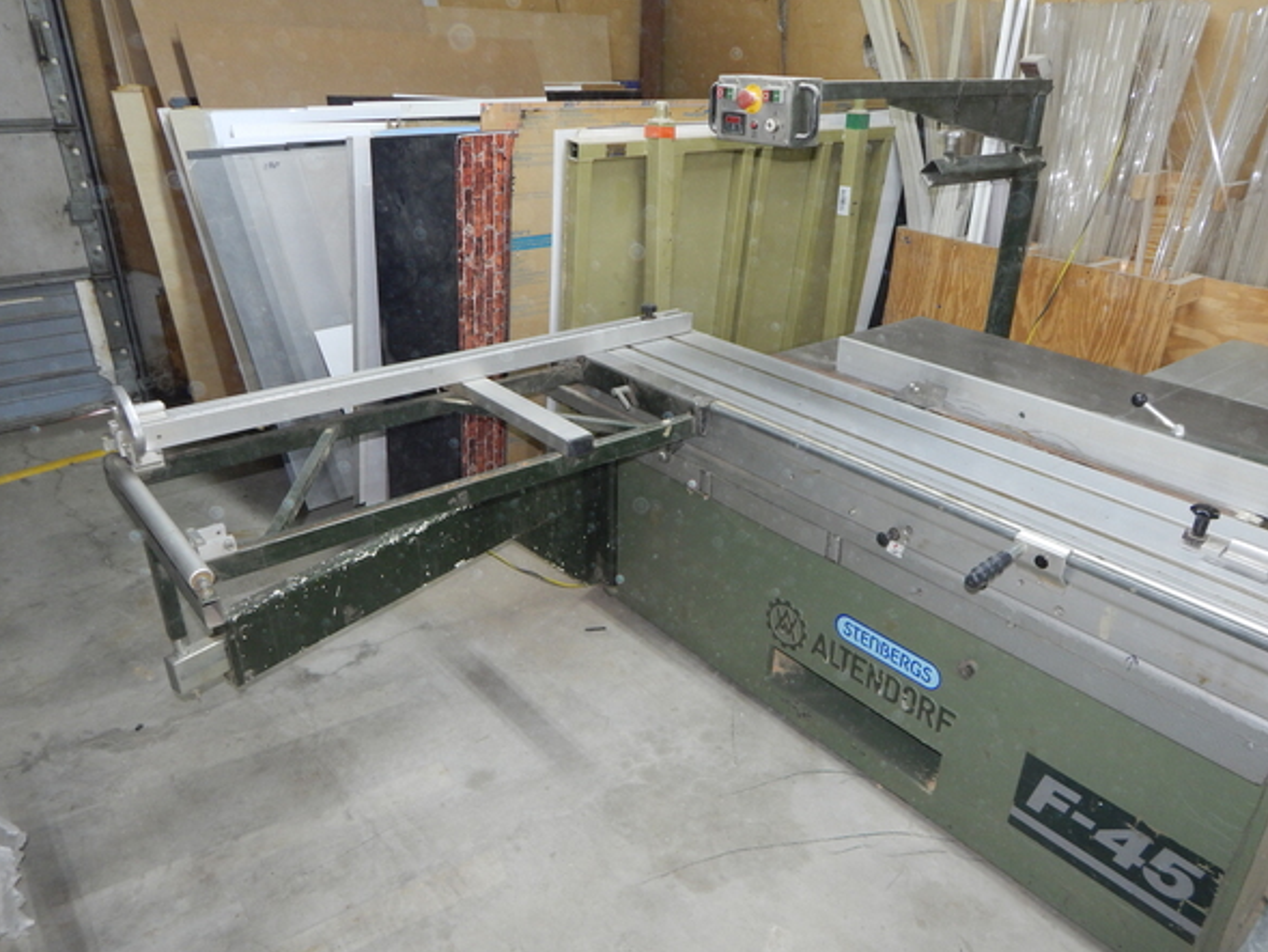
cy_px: 495
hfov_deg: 69.4
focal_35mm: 25
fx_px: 916
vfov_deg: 54.9
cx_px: 657
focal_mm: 4
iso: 200
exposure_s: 1/30
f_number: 3
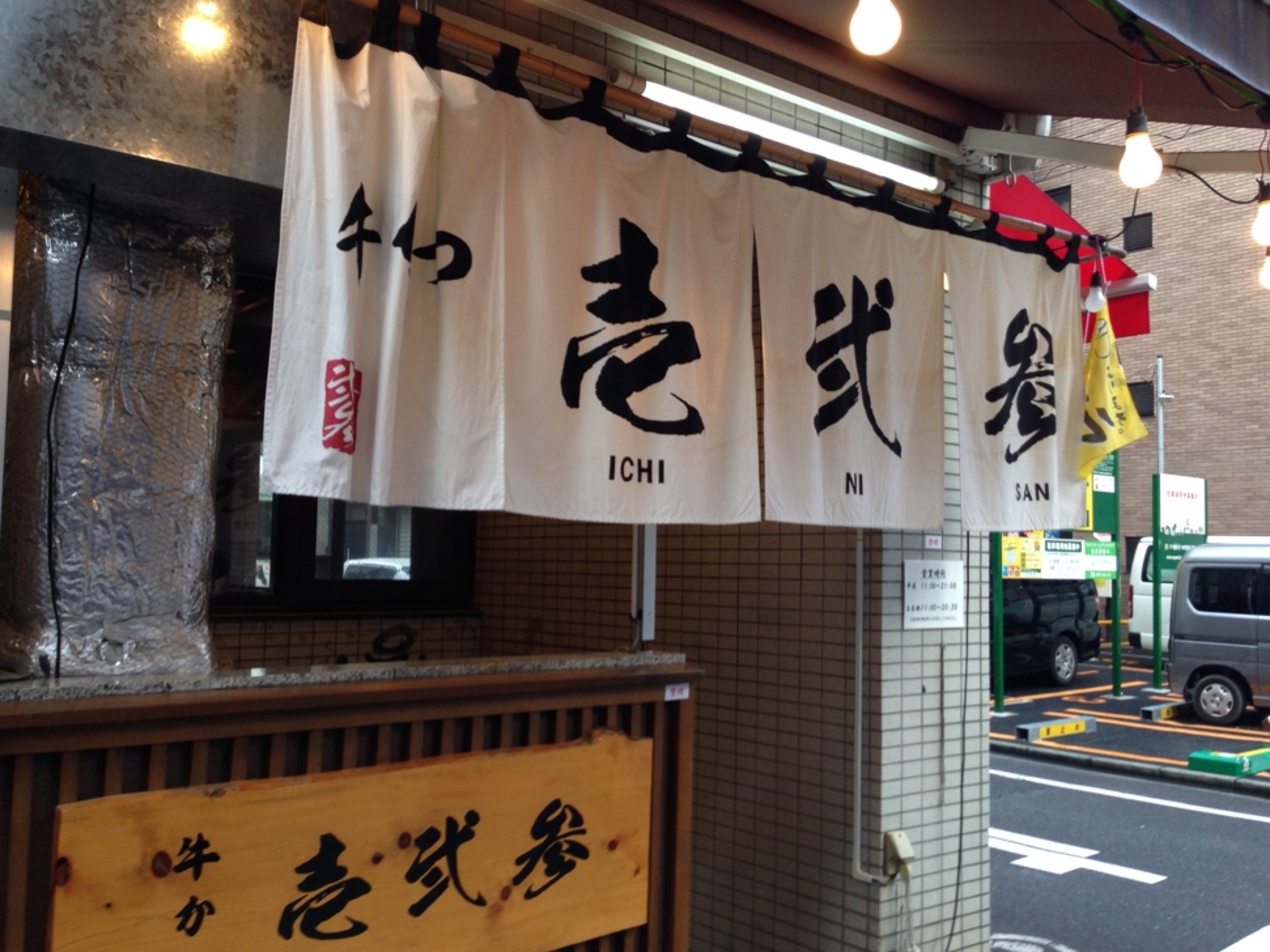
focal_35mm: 34
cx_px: 651
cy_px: 485
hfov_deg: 54.0
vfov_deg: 41.8
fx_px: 1247
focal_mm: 4.12
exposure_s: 1/120
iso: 80
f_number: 2.4
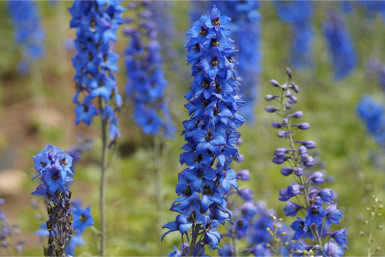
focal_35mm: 150
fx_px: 1604
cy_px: 128
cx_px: 192
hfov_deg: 13.7
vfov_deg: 9.1
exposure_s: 1/1000
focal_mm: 100
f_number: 2.8
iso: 100
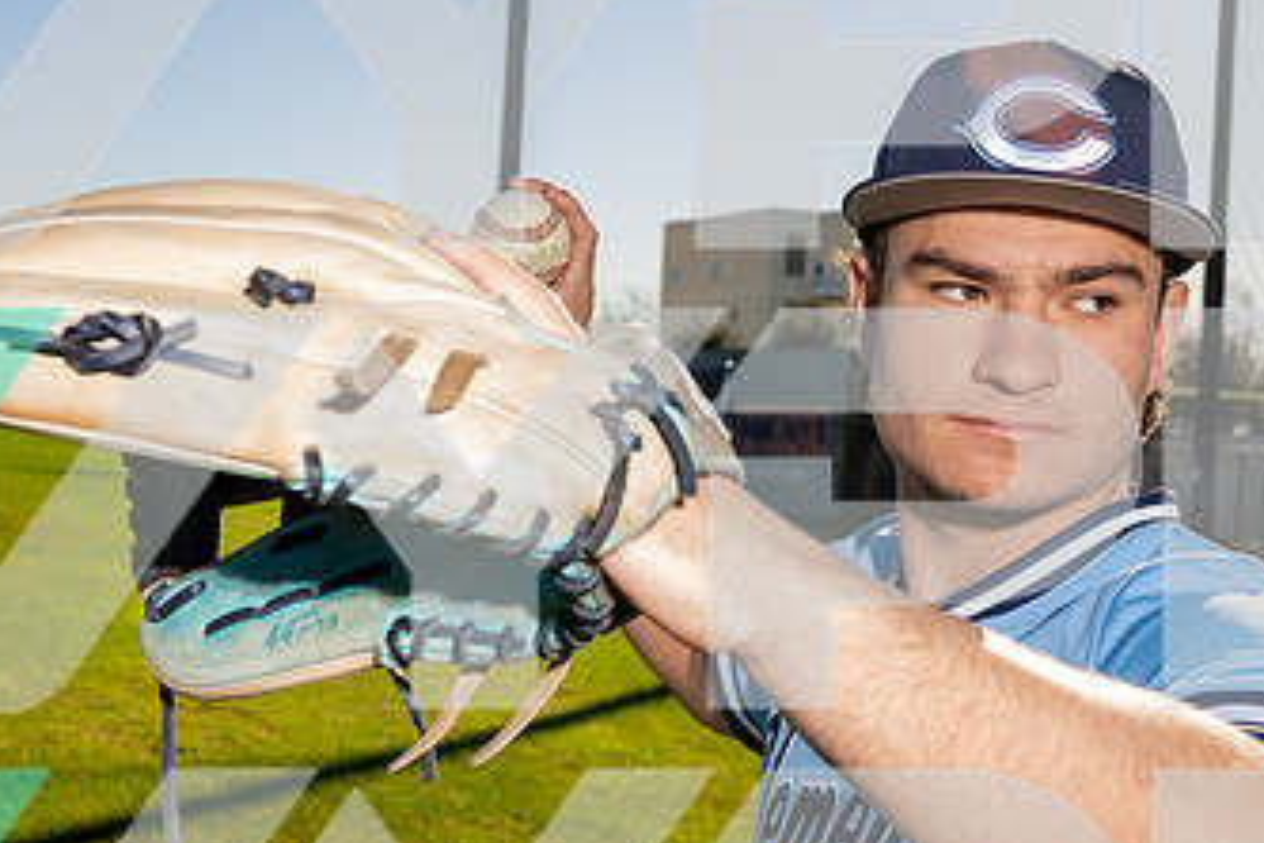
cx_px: 634
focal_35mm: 61
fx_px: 2142
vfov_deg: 22.2
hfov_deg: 32.9
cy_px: 511
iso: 64
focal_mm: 35
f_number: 7.1
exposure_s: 1/250
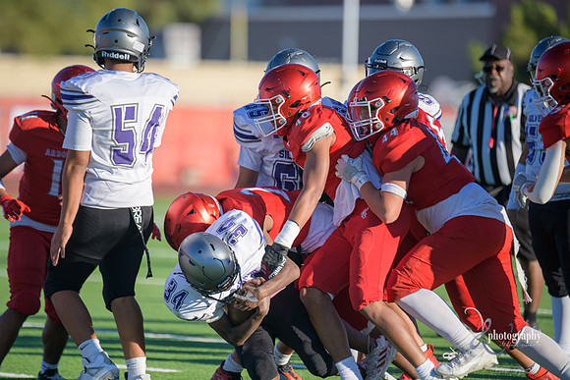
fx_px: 4751
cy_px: 190
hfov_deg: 6.9
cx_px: 285
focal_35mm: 300
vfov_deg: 4.6
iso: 400
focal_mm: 300
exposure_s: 1/6400
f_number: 2.8
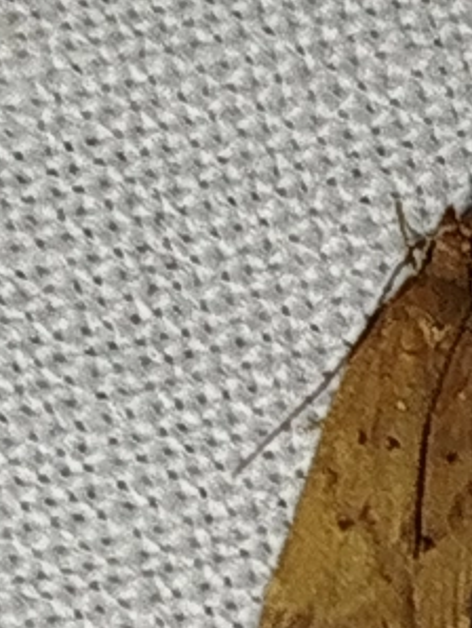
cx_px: 440
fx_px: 5882
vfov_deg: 6.1
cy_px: 622
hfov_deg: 4.6
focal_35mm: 324
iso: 50
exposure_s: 1/50
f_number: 1.7
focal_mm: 5.31
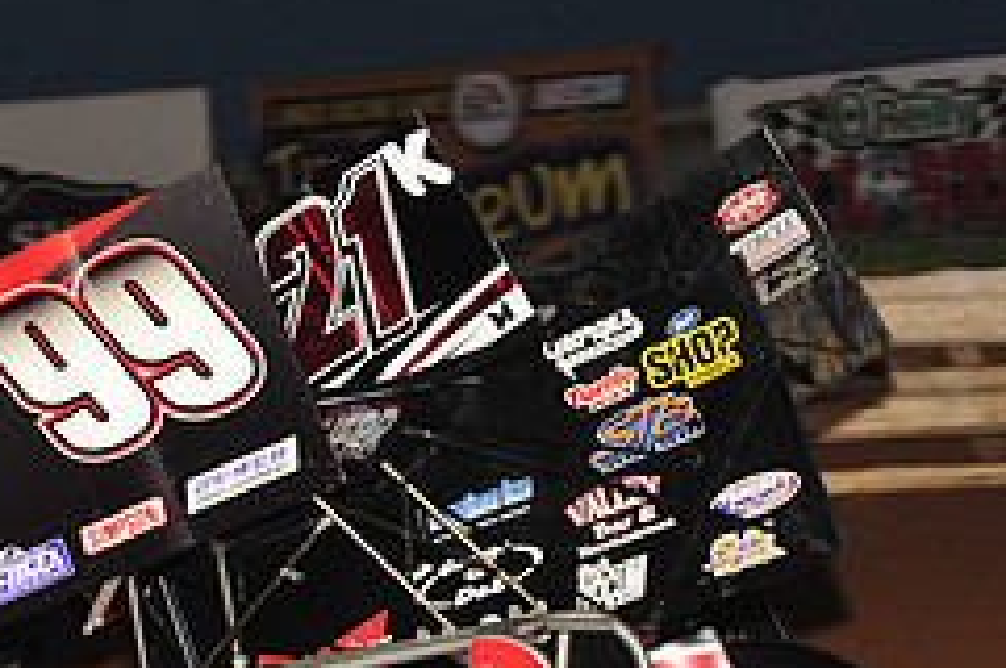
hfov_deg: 7.1
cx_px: 104
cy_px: 643
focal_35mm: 289
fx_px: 8065
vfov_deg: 4.7
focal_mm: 120
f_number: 6.3
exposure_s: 1/320
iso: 800
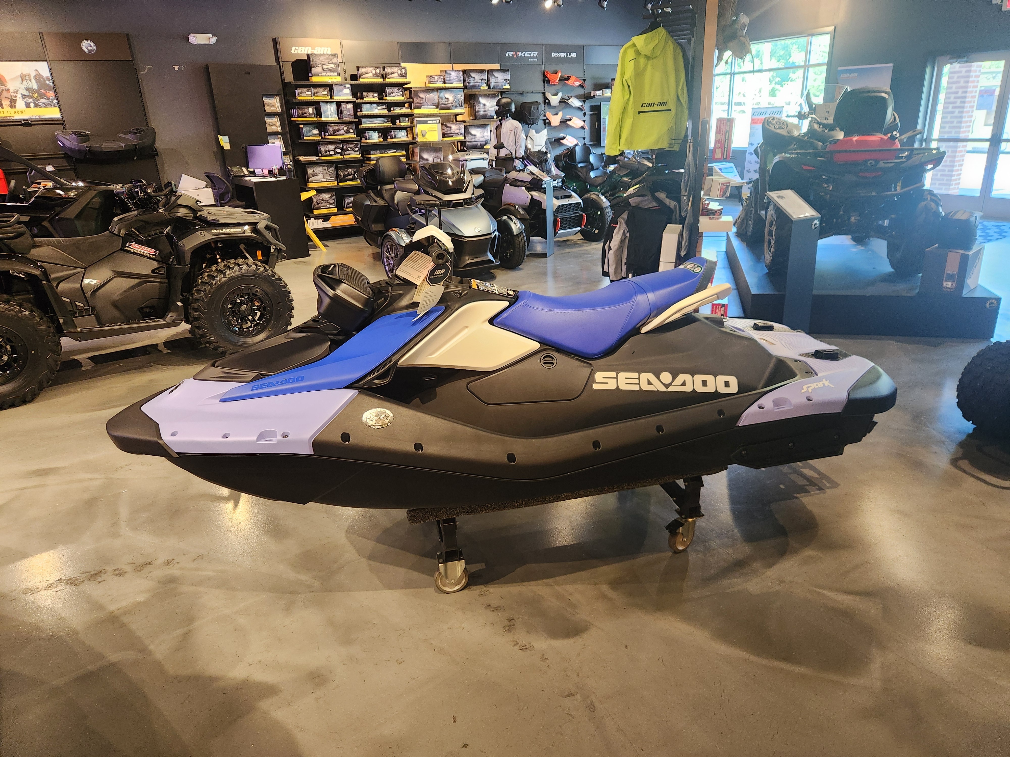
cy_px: 378
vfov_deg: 58.9
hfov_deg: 73.9
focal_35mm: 23
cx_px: 505
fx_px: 671
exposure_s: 1/120
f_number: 1.8
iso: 500
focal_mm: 5.4
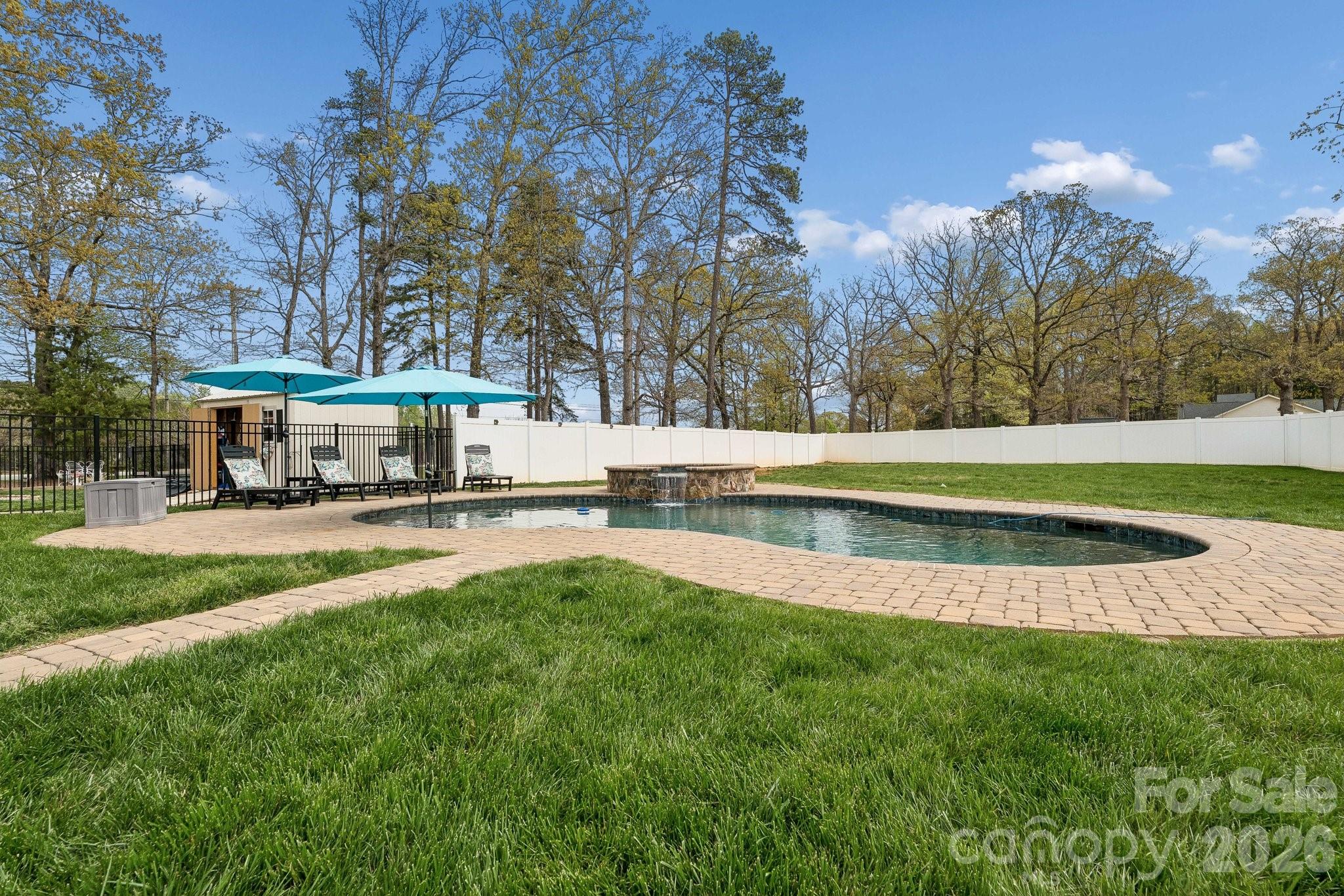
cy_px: 448
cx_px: 672
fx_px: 597
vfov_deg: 73.7
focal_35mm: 16
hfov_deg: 96.7
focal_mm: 16
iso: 400
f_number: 8
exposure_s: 1/500
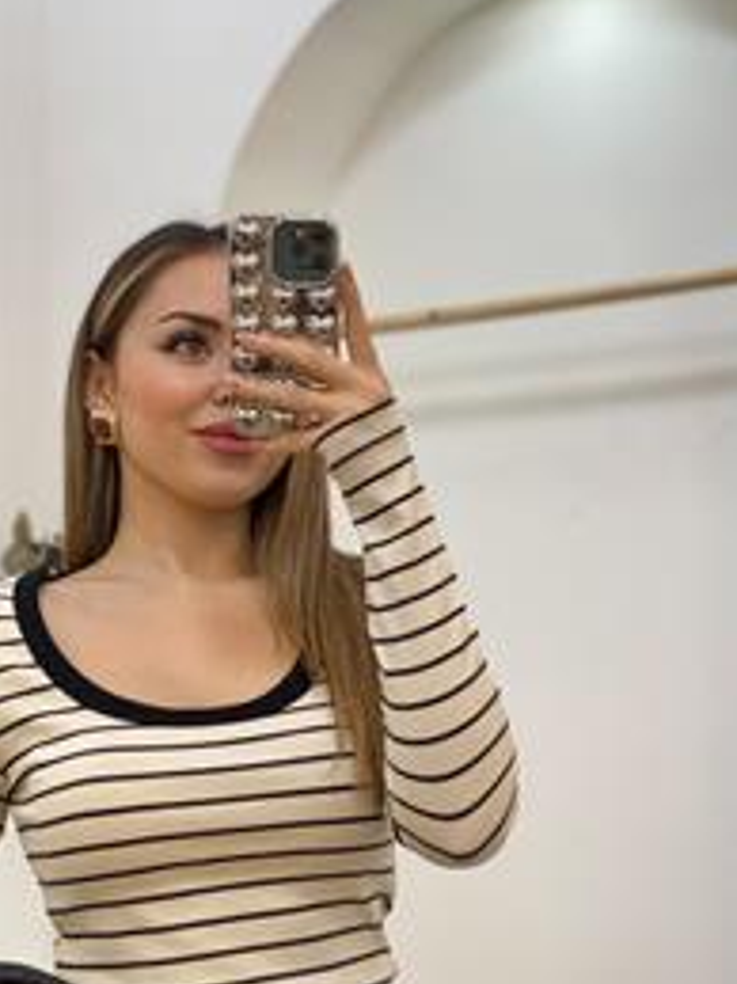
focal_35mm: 83
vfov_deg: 23.5
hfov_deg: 17.7
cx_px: 277
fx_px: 2358
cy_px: 629
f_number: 2
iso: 64
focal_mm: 6
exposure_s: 1/100
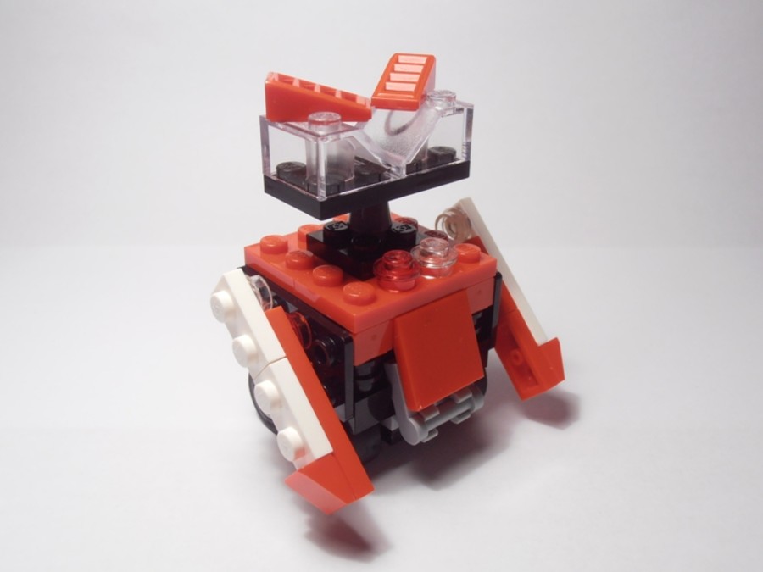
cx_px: 382
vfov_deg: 38.7
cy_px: 286
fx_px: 816
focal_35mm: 37
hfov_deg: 50.1
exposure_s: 1/40
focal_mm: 6.61
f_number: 3.9
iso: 80
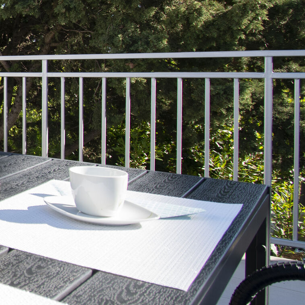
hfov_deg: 24.5
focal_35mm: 47
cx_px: -189
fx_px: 469
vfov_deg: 35.7
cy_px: 103
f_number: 5.6
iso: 100
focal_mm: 10
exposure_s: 1/125
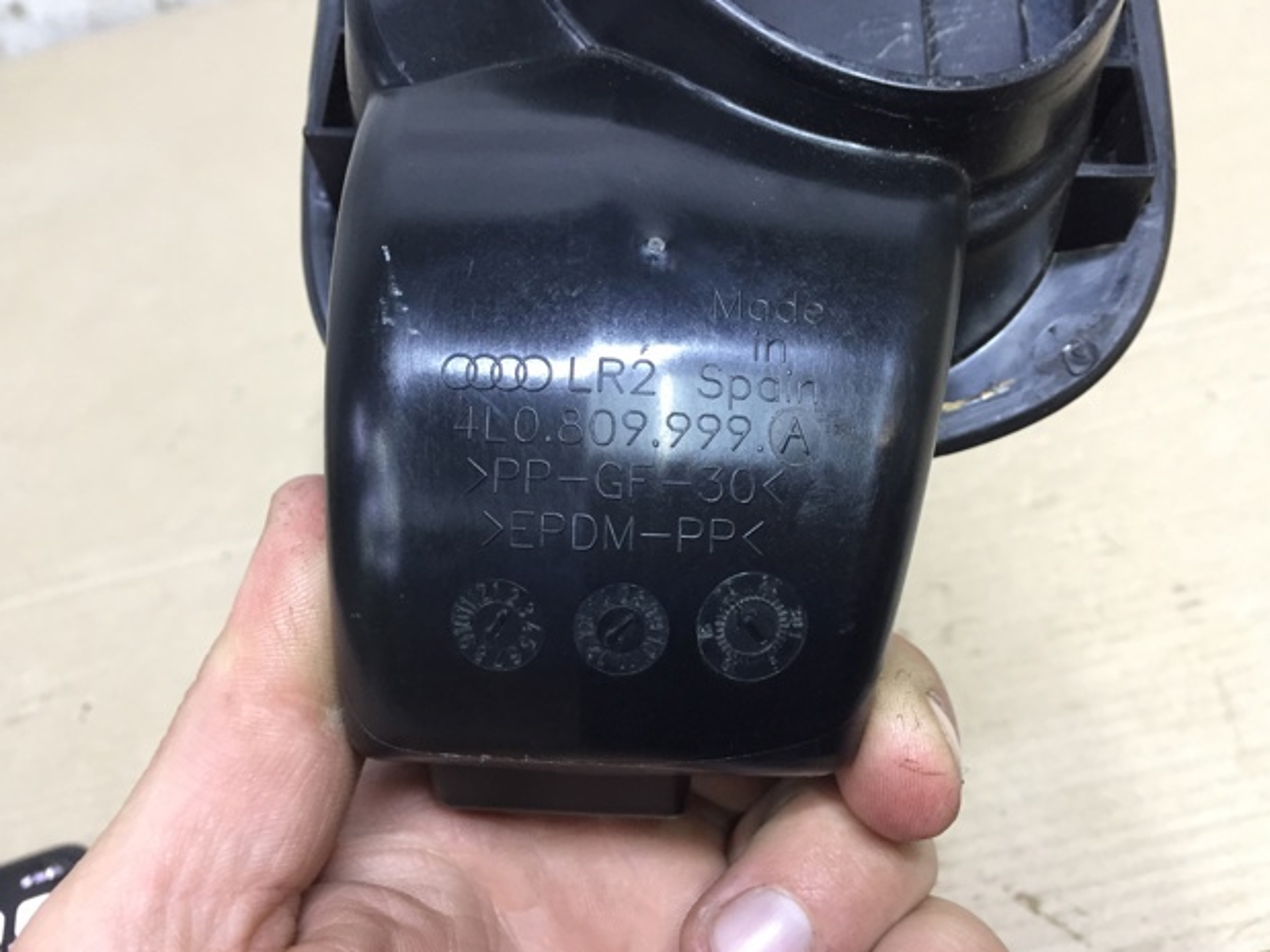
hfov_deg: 60.0
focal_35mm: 30
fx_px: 1100
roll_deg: +17.8
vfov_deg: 46.8
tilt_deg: -44.5
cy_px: 474
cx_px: 654
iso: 160
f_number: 2.2
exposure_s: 1/33
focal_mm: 4.15
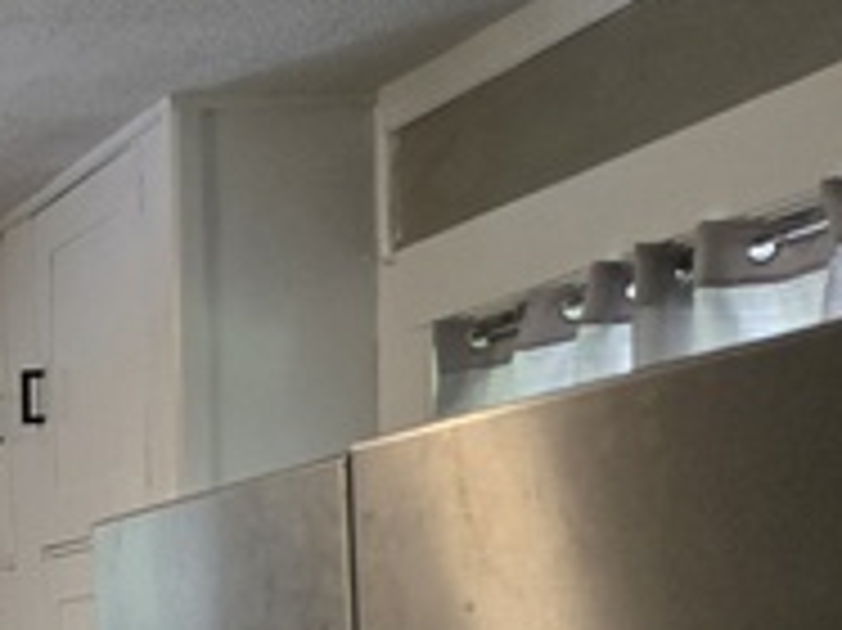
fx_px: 1993
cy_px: 882
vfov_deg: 16.7
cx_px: -389
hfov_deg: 20.7
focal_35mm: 82
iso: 200
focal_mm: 5.4
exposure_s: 1/120
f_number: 1.8
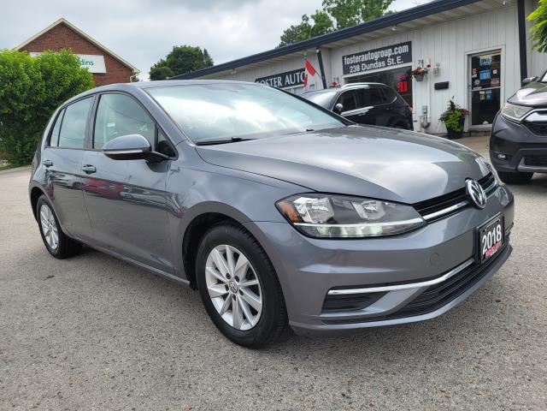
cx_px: 274
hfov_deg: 67.3
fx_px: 411
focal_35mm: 26
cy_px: 206
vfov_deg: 53.1
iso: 40
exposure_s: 1/878
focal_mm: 5.4
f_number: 1.8
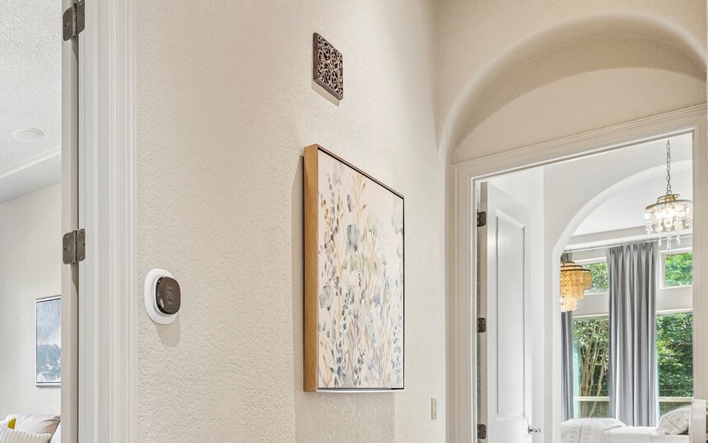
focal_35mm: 31
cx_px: 59
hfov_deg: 53.0
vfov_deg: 38.1
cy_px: 391
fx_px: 598
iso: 400
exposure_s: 1/10
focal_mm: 16
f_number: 8
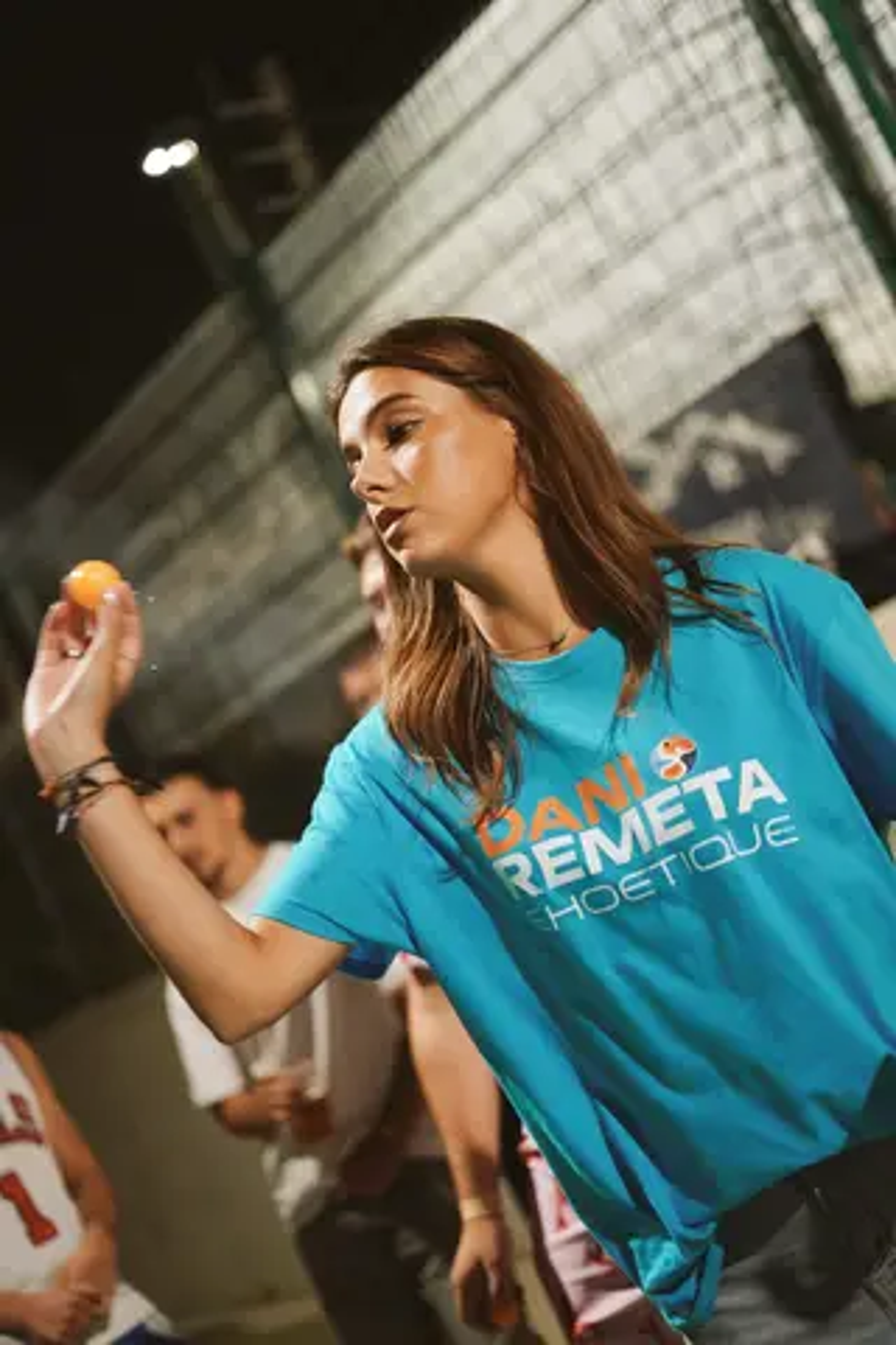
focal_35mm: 50
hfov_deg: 27.0
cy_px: 672
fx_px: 1867
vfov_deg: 39.6
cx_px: 448
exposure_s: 1/400
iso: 6400
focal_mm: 50
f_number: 1.8
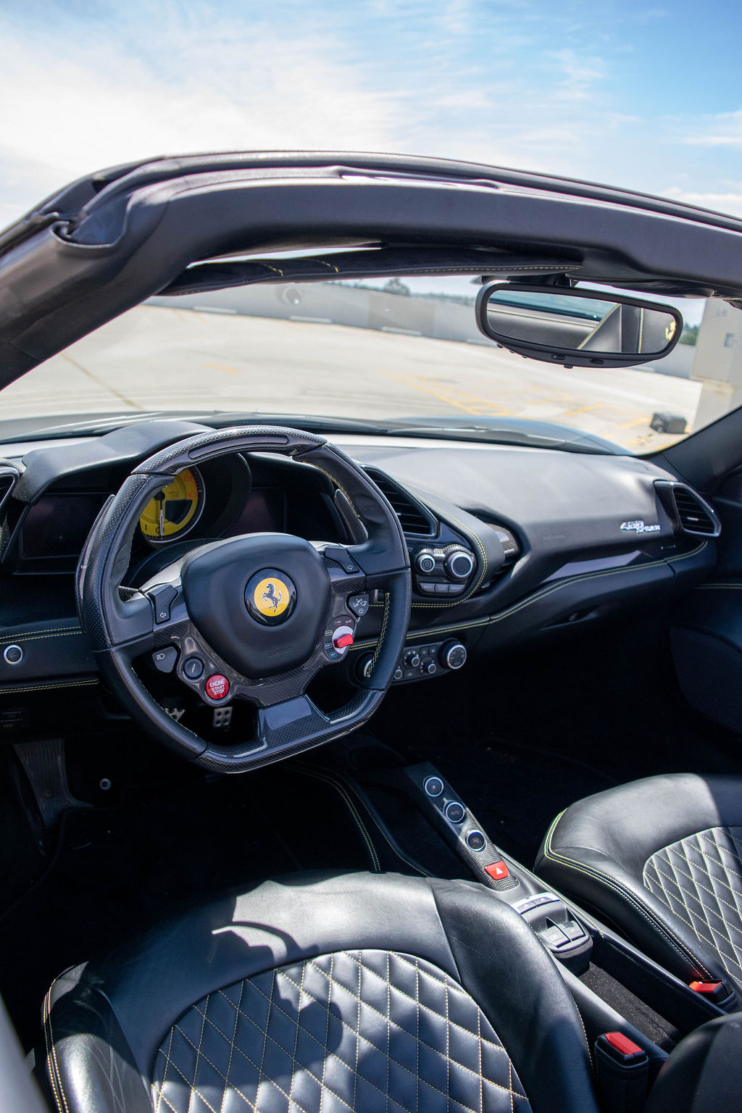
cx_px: 371
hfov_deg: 47.9
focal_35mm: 27
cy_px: 556
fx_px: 835
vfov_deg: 67.4
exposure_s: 1/1250
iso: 400
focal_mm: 18
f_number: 4.5
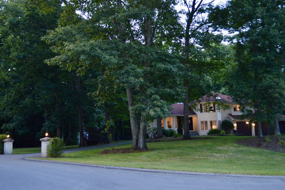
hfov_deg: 53.2
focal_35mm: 36
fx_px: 285
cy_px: 95
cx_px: 142
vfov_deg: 36.8
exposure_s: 1/60
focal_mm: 24
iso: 1000
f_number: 4
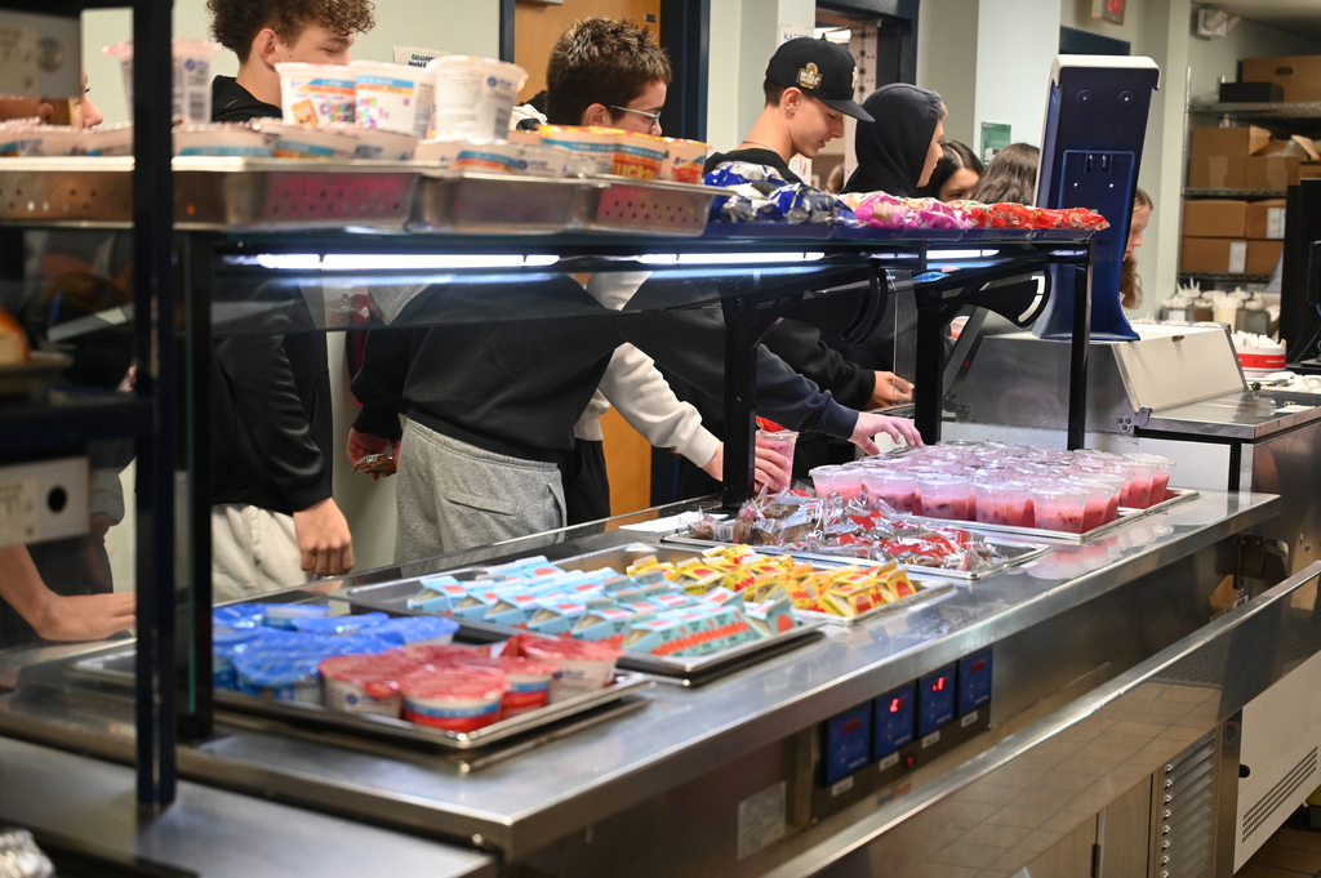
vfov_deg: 26.9
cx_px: 660
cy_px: 439
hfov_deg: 39.6
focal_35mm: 50
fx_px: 1833
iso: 2800
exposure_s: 1/125
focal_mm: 50
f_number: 4
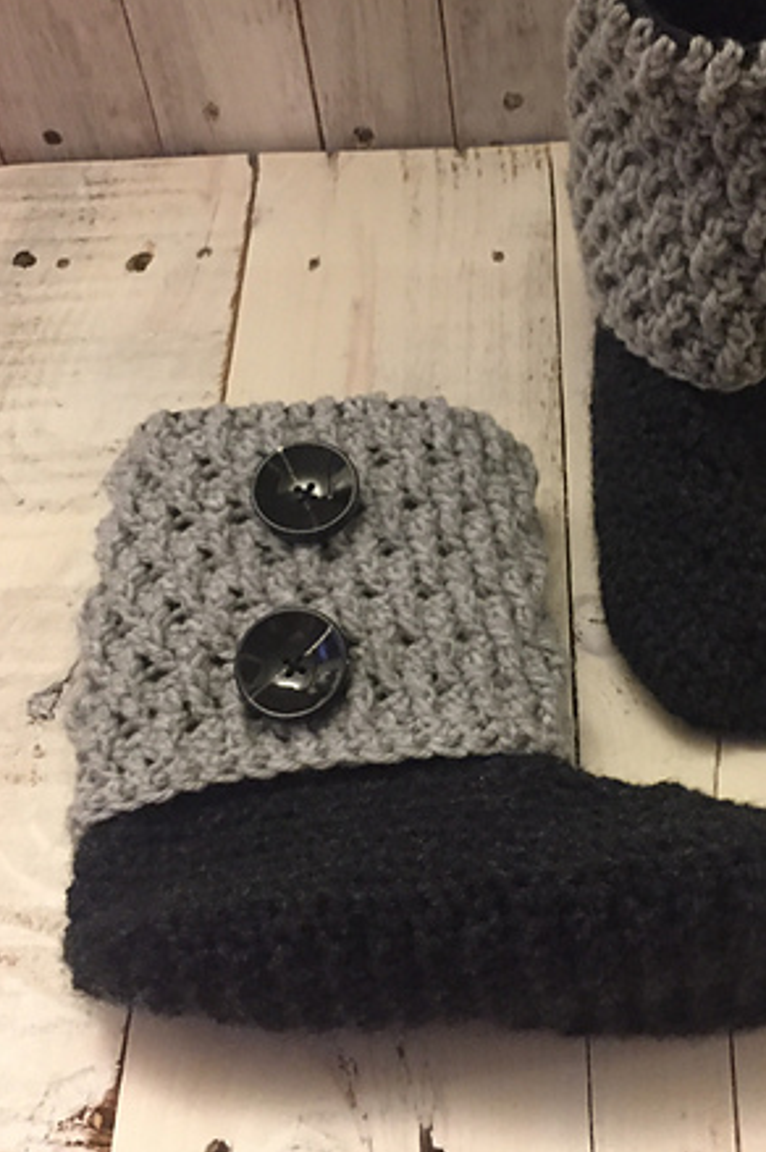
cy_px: 462
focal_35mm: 44
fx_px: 1406
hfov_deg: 30.2
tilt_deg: -52.4
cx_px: 535
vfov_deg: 44.3
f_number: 2.2
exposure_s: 1/15
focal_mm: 4.15
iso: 1000
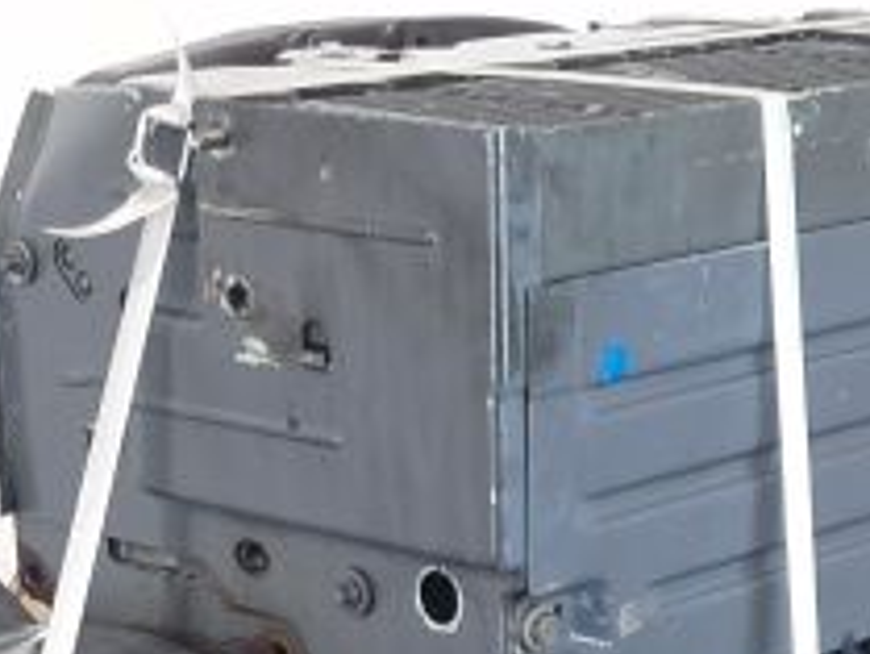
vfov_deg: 20.4
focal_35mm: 66
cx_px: 537
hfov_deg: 29.3
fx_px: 1660
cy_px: 841
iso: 80
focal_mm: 6.4
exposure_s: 1/50
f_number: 1.8
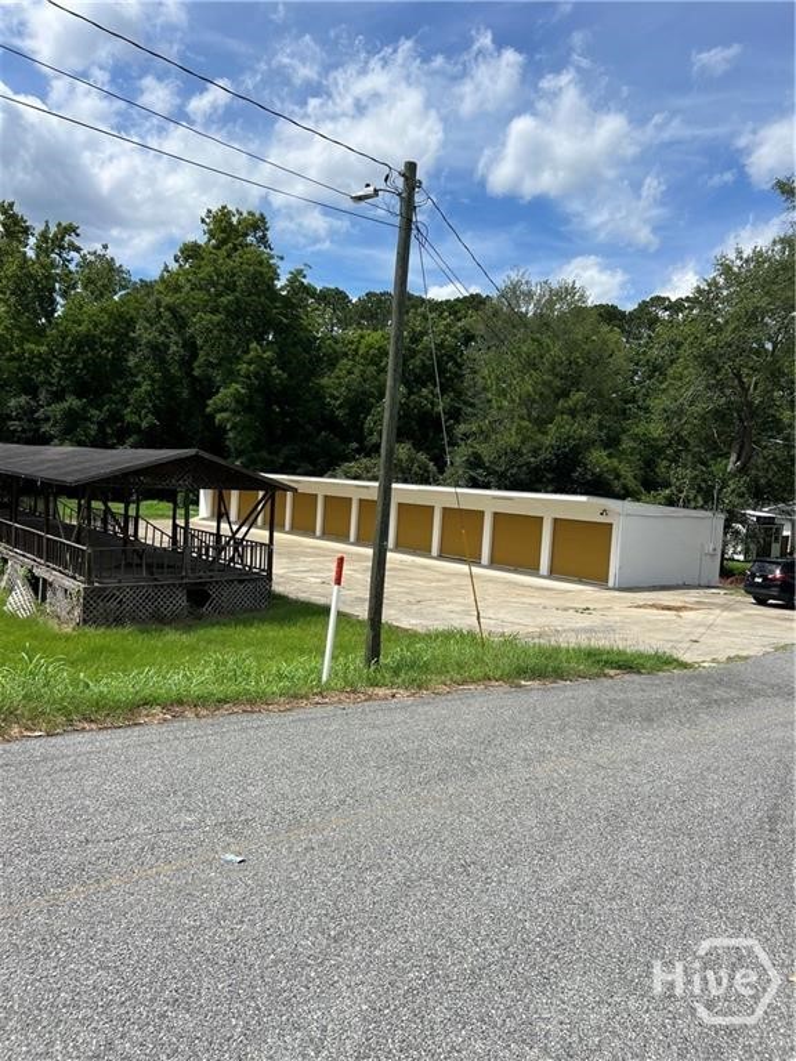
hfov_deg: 53.1
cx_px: 398
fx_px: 797
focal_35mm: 26
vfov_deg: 67.3
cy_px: 530
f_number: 1.5
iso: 50
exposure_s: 1/5319
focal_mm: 5.7
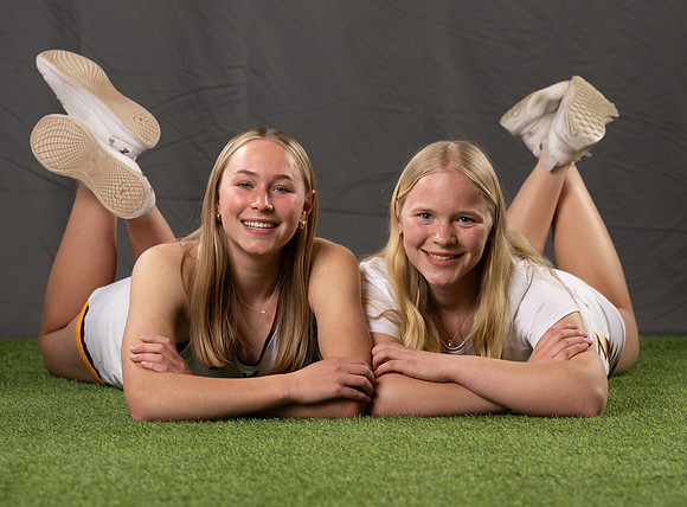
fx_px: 4114
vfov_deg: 7.1
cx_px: 378
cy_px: 279
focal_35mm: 209
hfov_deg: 9.5
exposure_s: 1/160
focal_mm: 175
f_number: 6.3
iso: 125
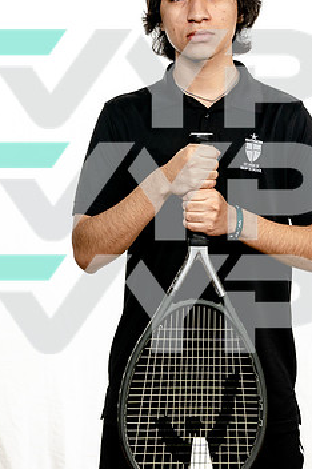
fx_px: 1263
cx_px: 202
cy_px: 176
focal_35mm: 97
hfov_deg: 14.1
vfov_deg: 21.0
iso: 160
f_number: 8
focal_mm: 39
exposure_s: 1/250
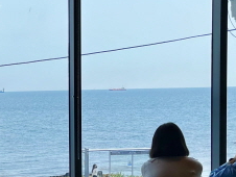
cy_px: 125
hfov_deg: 19.4
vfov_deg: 16.0
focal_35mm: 92
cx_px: -81
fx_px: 628
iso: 50
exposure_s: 1/2825
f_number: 1.6
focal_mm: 5.1
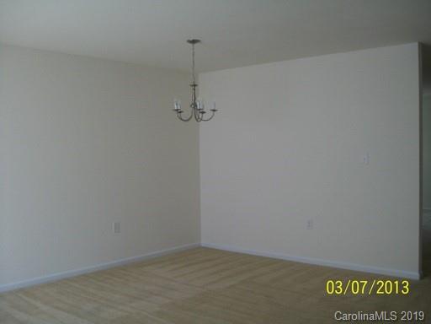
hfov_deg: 51.4
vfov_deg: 39.7
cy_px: 162
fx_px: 448
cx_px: 216
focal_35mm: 36
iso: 80
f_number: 2.7
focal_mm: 6
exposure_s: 1/60
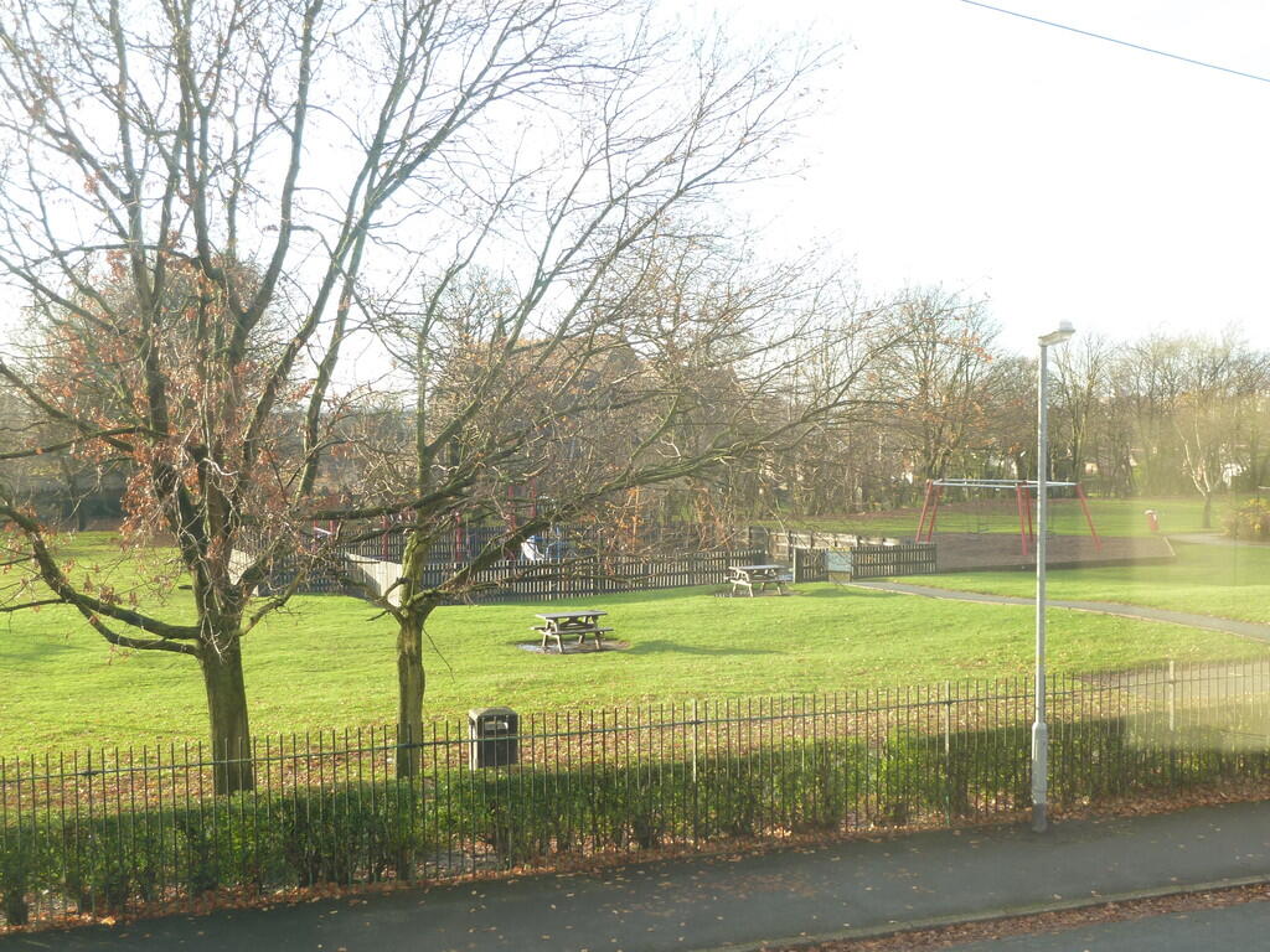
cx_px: 635
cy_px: 476
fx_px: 1541
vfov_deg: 34.3
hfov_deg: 44.8
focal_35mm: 42
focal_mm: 6.9
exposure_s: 1/40
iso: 80
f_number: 3.7
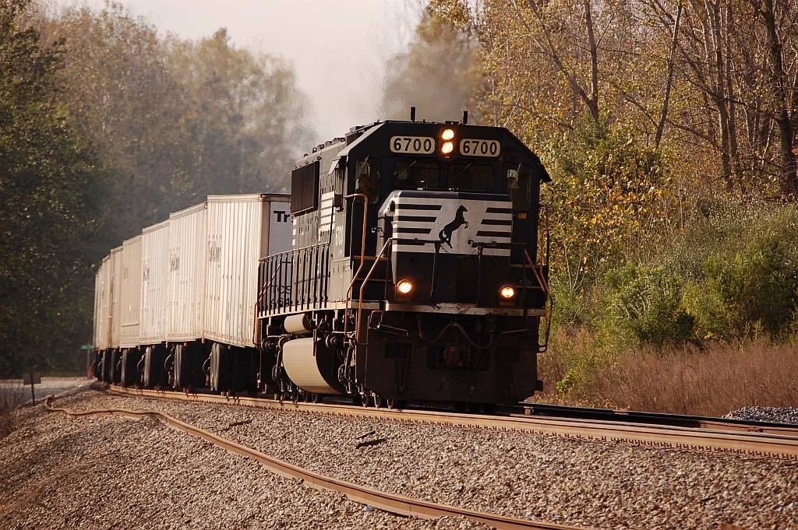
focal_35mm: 300
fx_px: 6644
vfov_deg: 4.6
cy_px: 265
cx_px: 399
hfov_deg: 6.9
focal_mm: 200
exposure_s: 1/500
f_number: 8
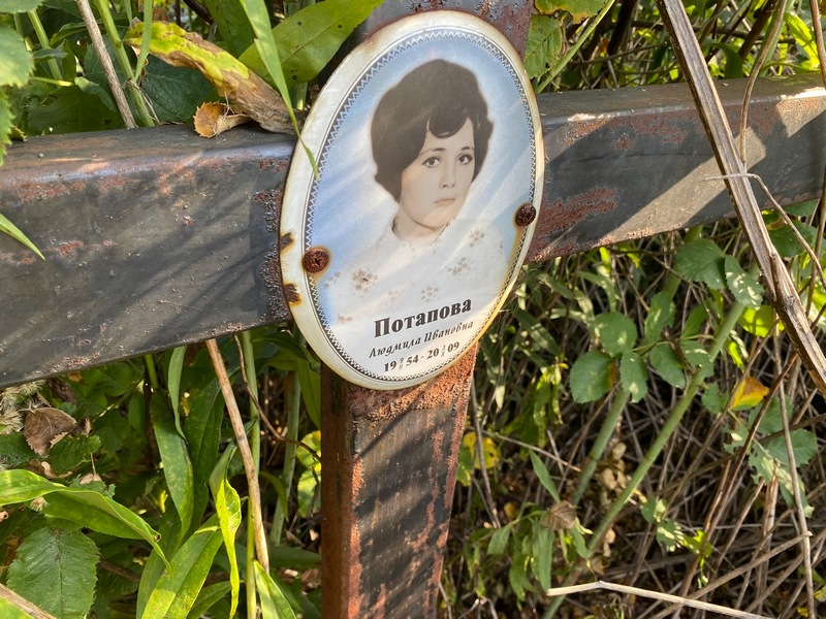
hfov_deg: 67.3
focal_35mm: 26
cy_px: 310
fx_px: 620
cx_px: 413
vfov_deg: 53.1
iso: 50
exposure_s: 1/122
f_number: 1.8
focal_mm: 4.25
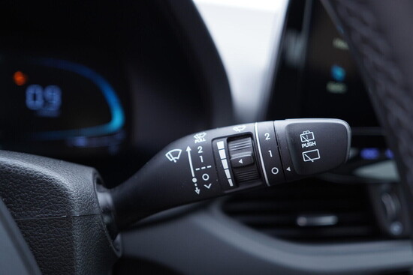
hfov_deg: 53.1
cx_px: 206
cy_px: 138
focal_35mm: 36
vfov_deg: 36.9
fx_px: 413
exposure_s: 1/40
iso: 320
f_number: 2.8
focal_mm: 24
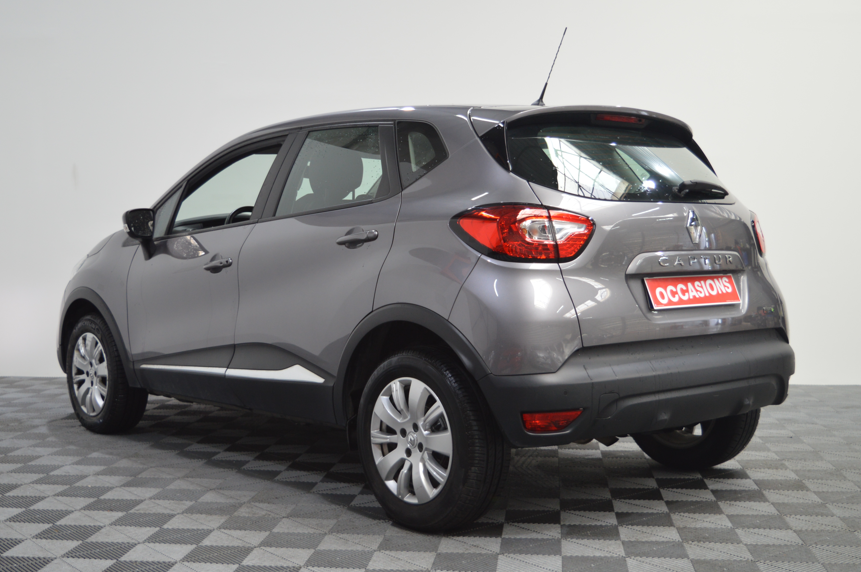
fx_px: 1099
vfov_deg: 29.2
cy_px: 277
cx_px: 409
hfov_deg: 42.8
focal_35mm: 46
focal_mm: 28
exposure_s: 1/50
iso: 400
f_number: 4.2
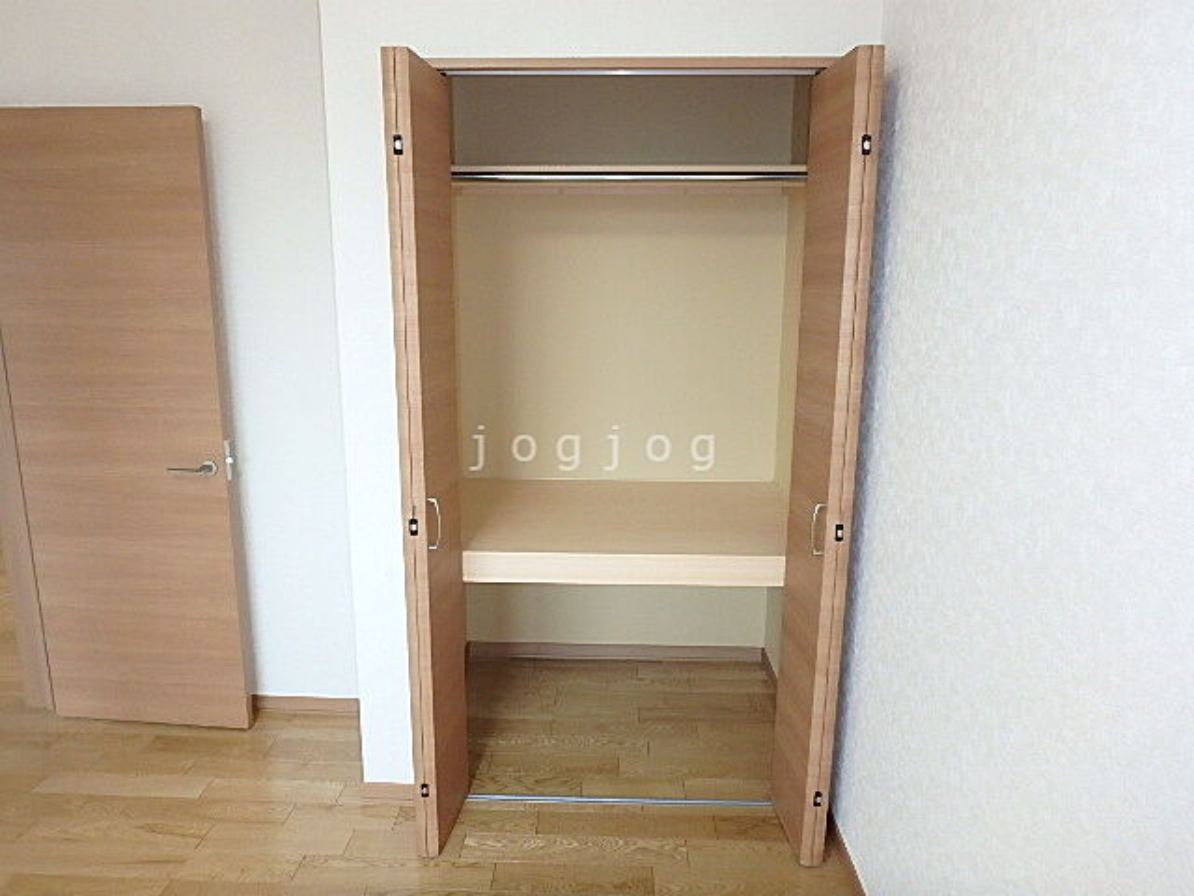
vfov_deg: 63.4
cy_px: 448
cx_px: 597
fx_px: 724
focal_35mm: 21
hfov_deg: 79.0
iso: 400
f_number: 3.5
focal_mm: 3.7
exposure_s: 1/30
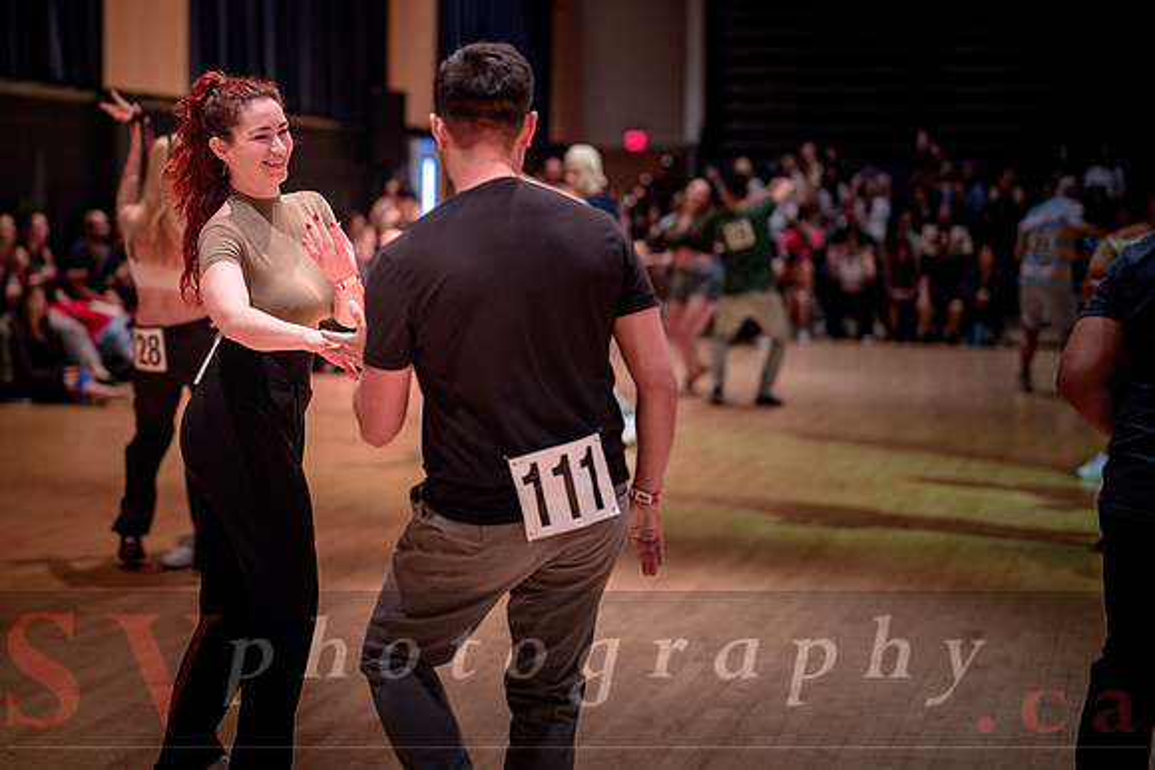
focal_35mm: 64
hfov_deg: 31.1
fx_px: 2062
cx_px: 420
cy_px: 292
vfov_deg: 21.1
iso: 1250
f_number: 1.4
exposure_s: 1/250
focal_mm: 50
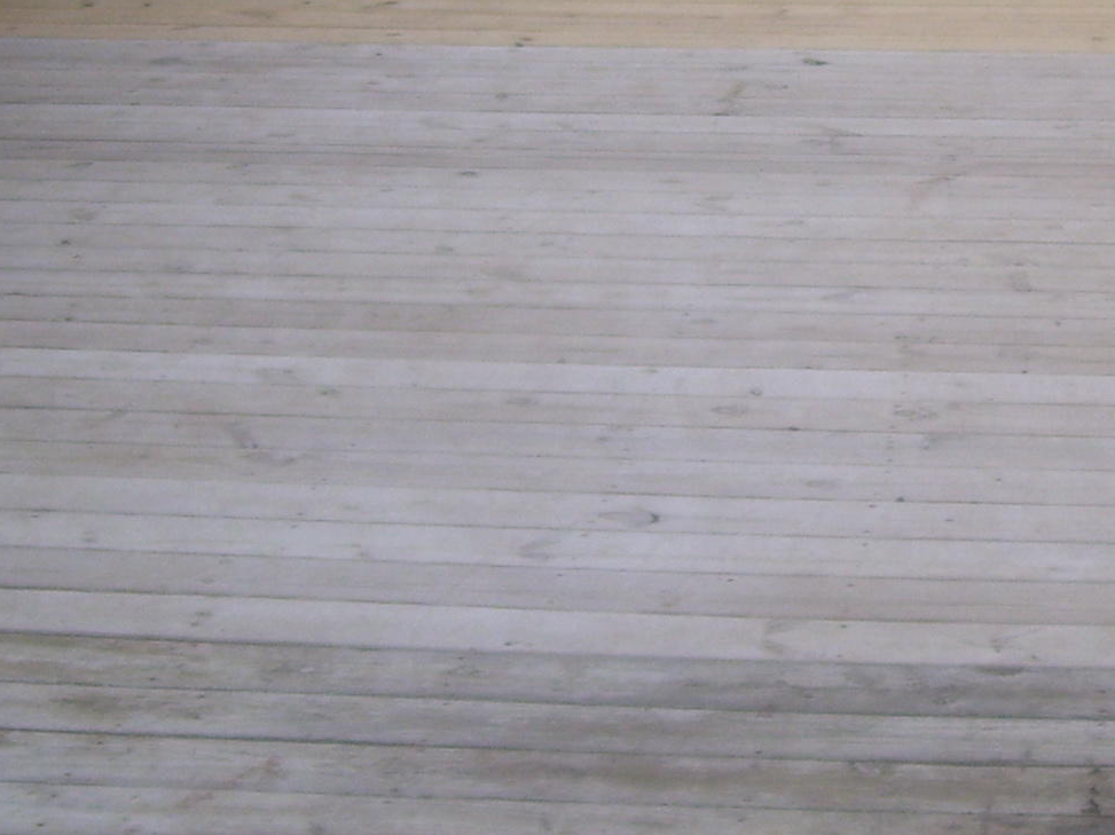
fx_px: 3155
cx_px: 1214
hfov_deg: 19.2
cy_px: 61
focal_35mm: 98
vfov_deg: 14.9
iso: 80
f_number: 2.7
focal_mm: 6
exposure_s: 1/180
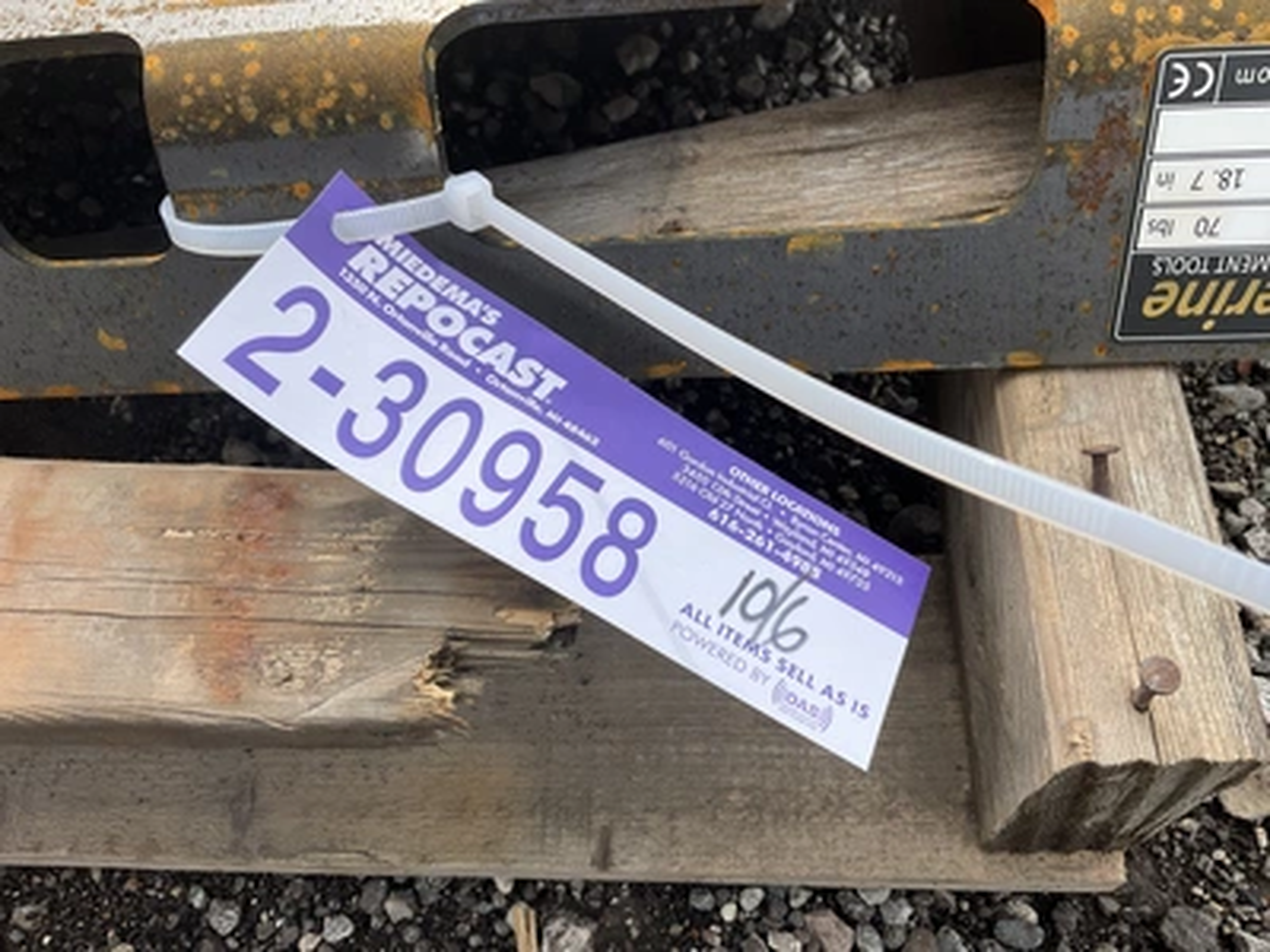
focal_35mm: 29
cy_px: 476
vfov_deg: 48.2
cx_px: 635
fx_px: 1064
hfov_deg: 61.7
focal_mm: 3
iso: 25
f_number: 1.8
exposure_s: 1/1098
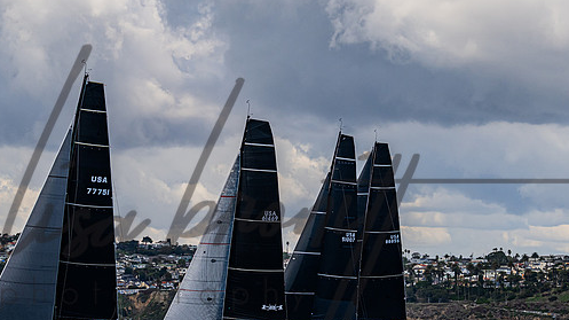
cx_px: 374
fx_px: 2533
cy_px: 142
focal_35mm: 168
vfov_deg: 7.2
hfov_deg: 12.8
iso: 400
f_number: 5.6
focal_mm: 100
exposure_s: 1/3200
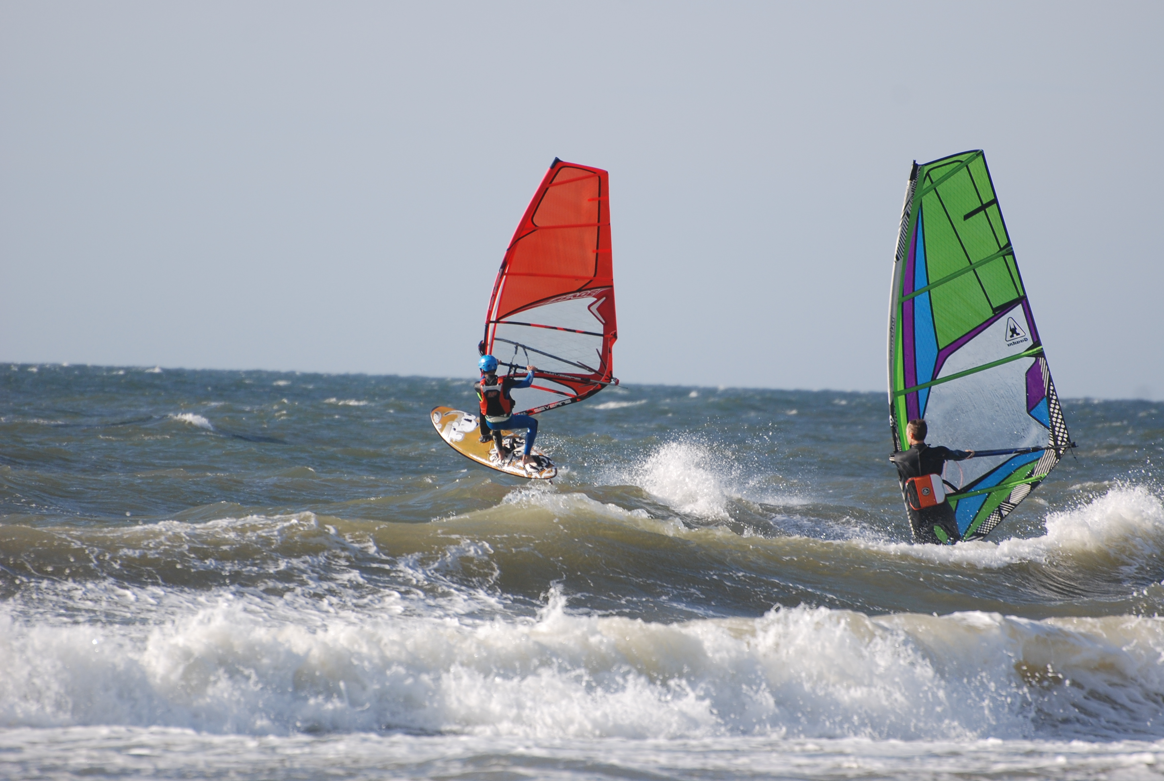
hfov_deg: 4.6
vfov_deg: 3.1
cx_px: 582
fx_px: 14580
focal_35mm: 450
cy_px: 390
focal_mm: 300
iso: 200
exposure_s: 1/640
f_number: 5.6
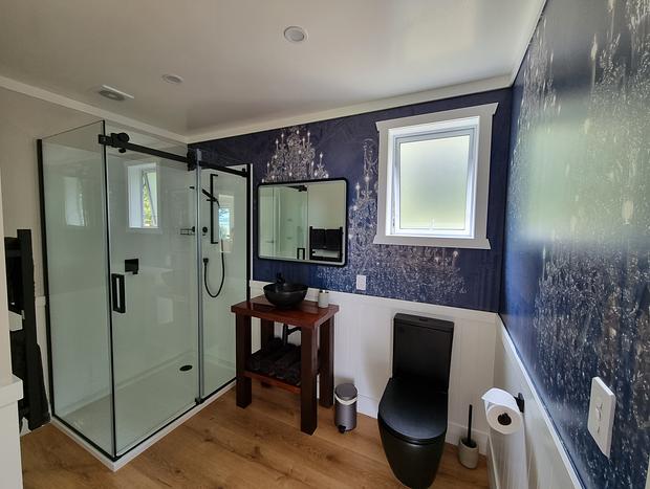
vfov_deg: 90.1
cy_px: 244
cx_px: 325
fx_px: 244
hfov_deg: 106.1
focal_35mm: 13
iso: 160
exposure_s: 1/50
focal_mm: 2.2
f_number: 2.2
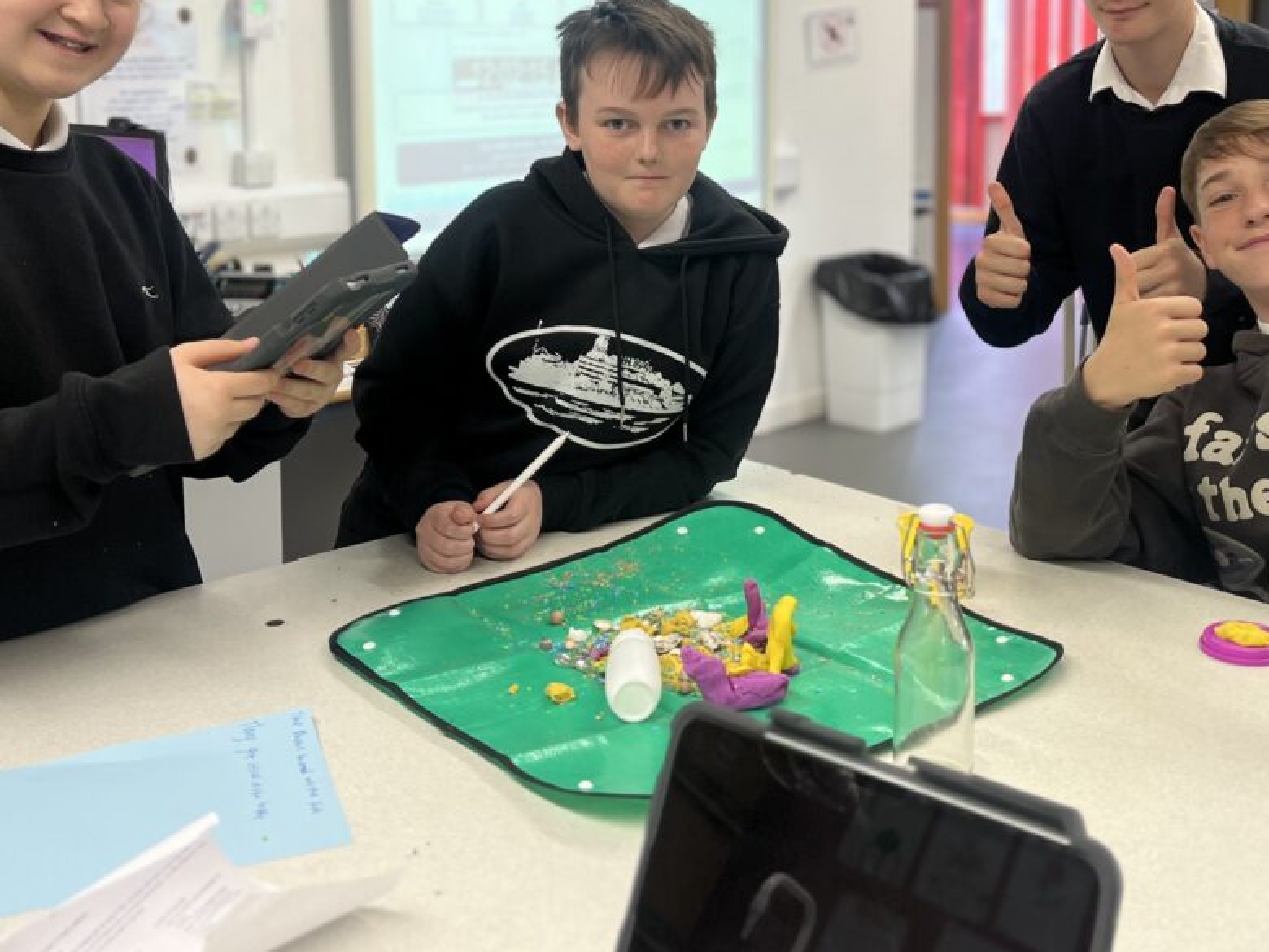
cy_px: 240
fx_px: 1540
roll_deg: +0.0
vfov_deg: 33.7
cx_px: 765
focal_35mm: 42
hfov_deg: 44.5
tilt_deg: -7.5
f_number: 1.6
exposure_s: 1/83
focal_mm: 5.1
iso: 64
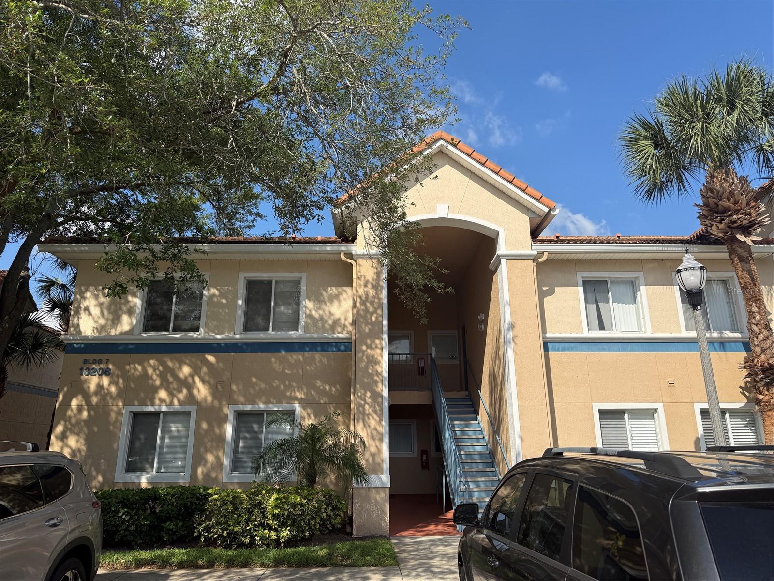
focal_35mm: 24
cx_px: 387
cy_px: 290
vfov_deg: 56.8
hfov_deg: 71.6
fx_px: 537
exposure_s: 1/4975
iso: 80
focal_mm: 6.76
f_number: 1.78
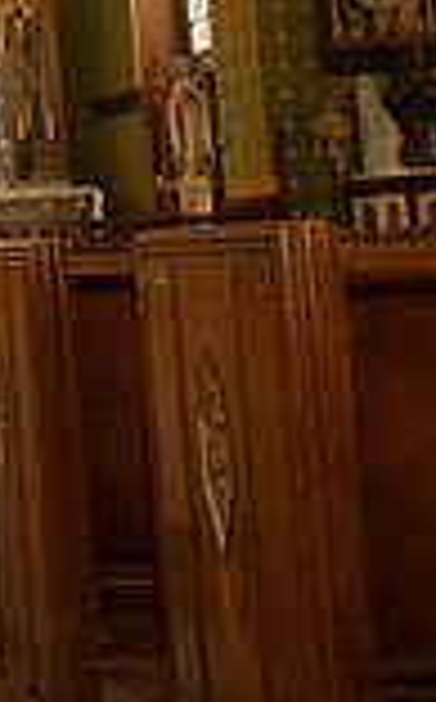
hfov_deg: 11.5
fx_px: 1450
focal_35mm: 76
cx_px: -809
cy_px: 182
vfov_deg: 26.9
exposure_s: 1/160
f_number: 3.5
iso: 6400
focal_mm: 20
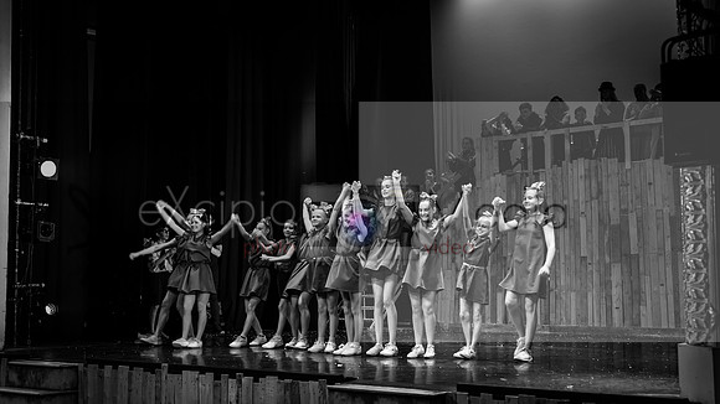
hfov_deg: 41.4
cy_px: 214
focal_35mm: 50
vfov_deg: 24.0
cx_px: 400
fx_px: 950
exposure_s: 1/80
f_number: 2.8
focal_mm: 38
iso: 400
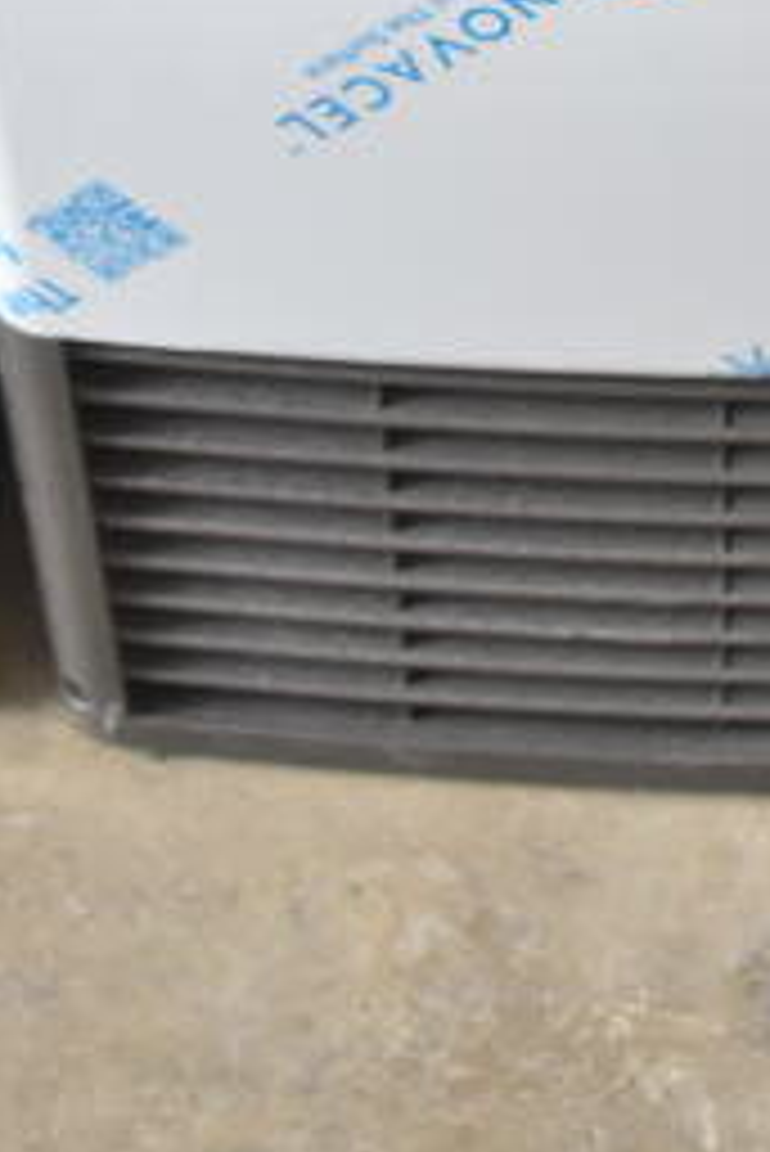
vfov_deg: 13.5
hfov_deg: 9.7
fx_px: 4453
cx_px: 928
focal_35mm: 139
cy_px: -774
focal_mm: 26
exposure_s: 1/80
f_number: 4.2
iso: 1600
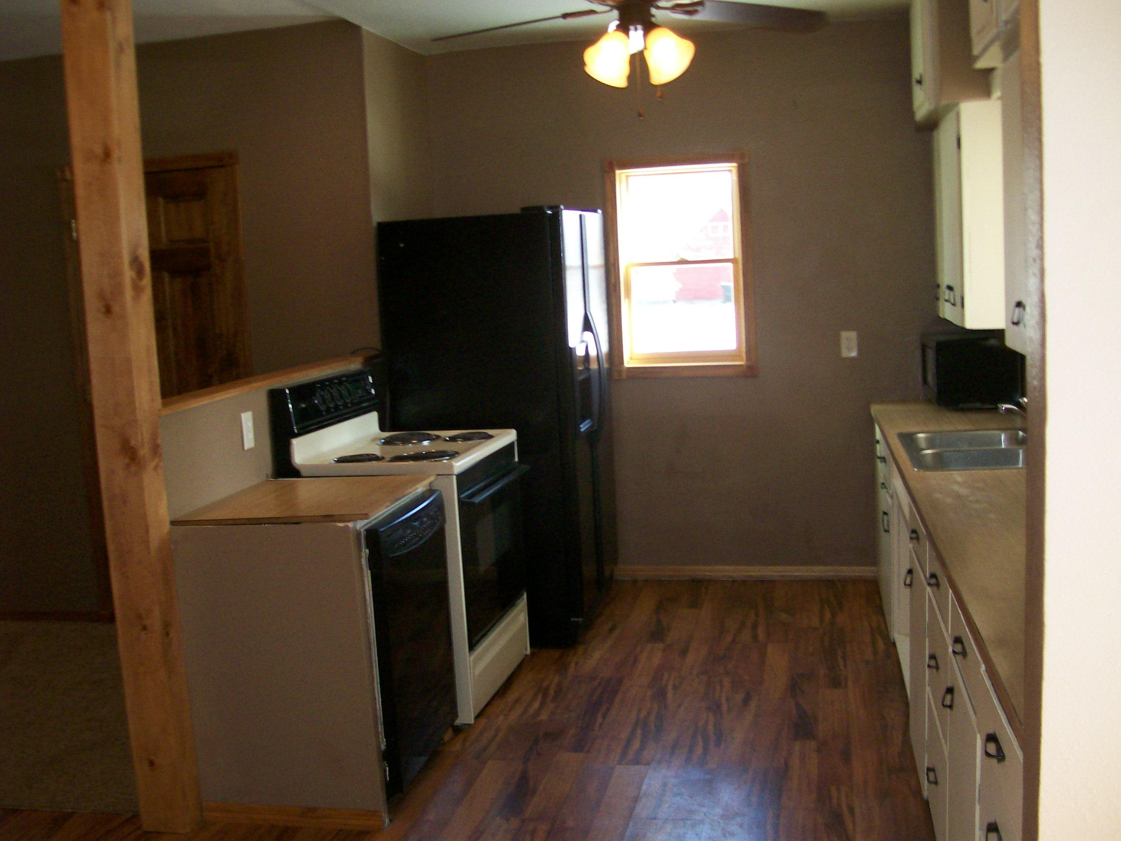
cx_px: 560
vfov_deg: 39.7
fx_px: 1166
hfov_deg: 51.4
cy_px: 420
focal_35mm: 36
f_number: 2.7
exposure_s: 1/64
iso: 140
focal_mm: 6
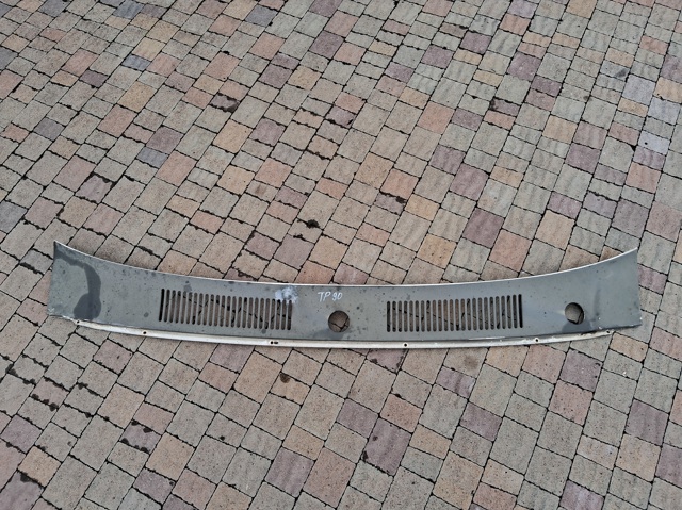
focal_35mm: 26
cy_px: 255
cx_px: 341
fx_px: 512
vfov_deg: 53.0
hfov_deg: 67.3
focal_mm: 3.98
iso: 25
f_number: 1.8
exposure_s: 1/229
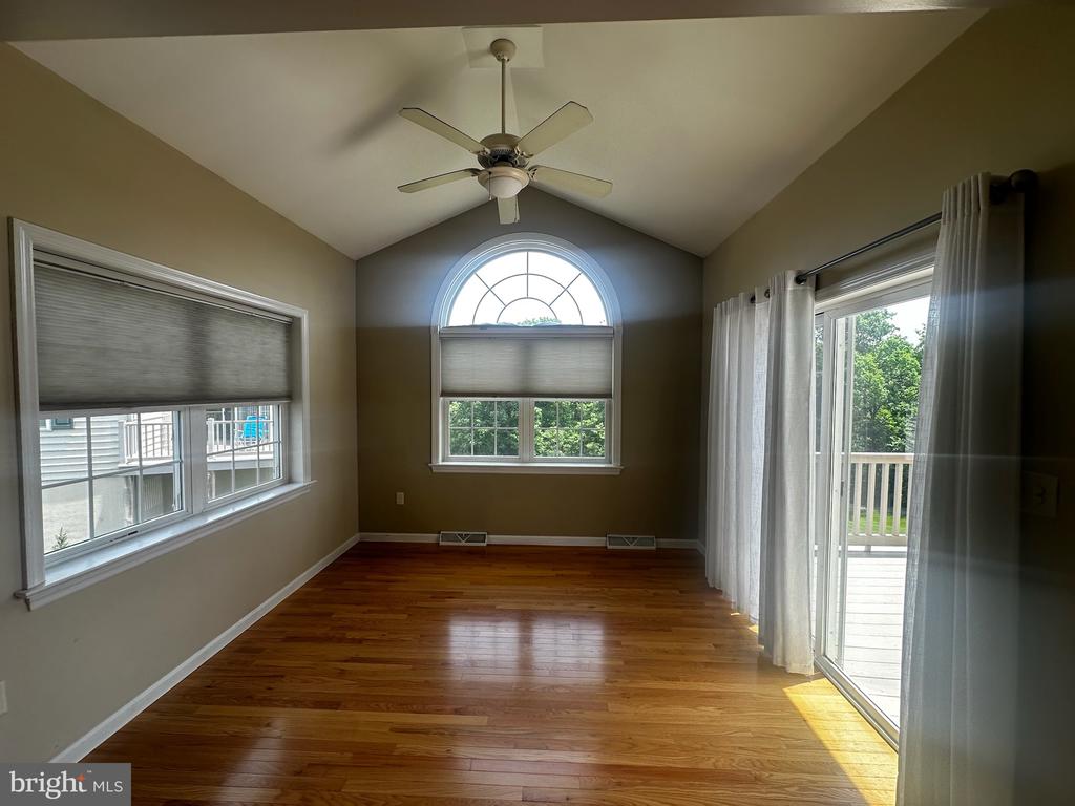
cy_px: 403
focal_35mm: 14
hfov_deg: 102.1
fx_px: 435
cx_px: 538
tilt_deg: -1.7
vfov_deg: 85.7
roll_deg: -0.4
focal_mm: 2.22
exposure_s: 1/150
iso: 40
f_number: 2.2
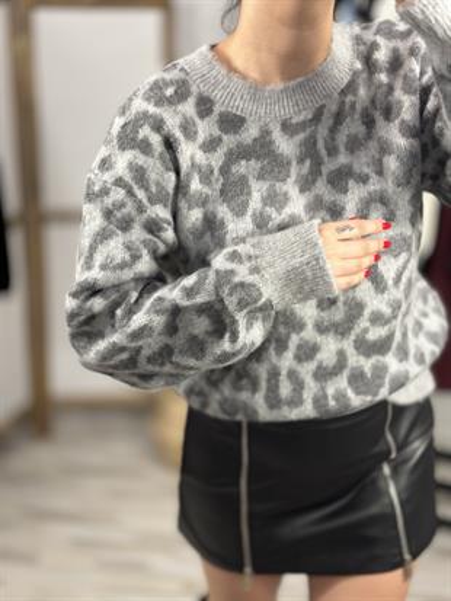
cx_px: 226
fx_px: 833
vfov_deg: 39.6
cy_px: 300
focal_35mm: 48
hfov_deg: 30.3
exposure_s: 1/100
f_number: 1.78
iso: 125
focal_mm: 6.86
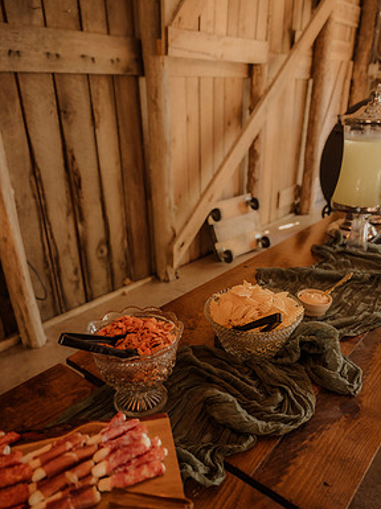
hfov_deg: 51.3
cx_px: 192
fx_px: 397
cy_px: 295
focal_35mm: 27
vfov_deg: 65.0
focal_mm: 24
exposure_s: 1/125
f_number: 2.8
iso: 640
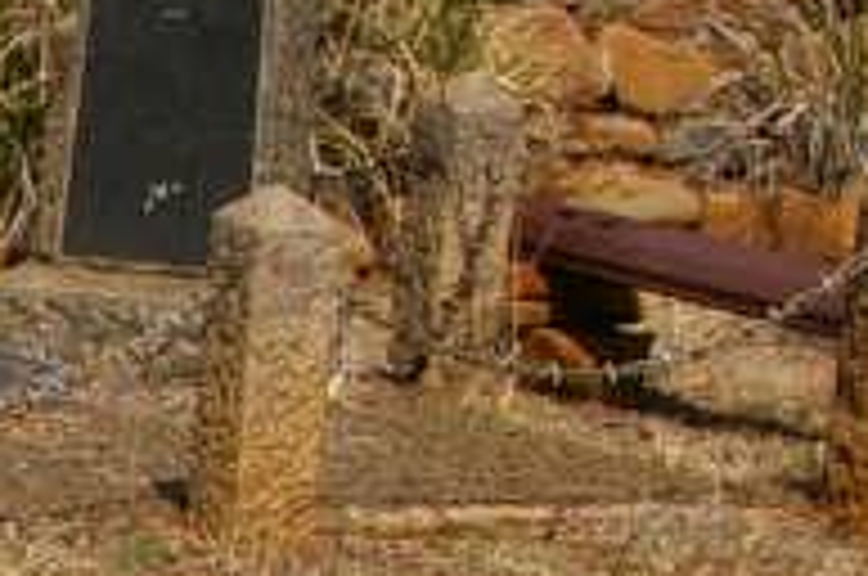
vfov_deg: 6.8
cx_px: -837
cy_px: 1004
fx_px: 4721
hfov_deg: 9.8
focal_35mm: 196
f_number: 11
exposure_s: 1/250
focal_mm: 21
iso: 200
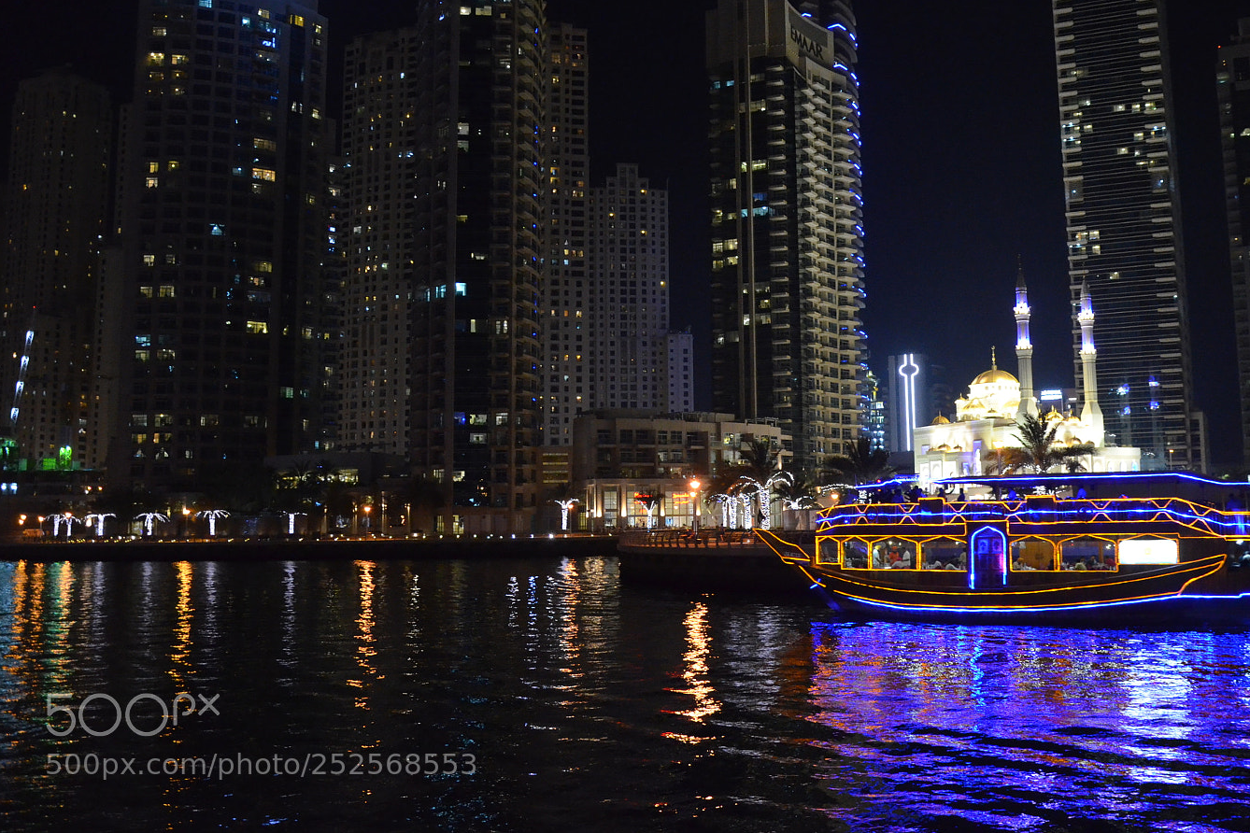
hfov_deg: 50.9
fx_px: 1305
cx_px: 735
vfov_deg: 35.3
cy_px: 343
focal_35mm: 38
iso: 3200
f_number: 3.8
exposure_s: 1/30
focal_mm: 21
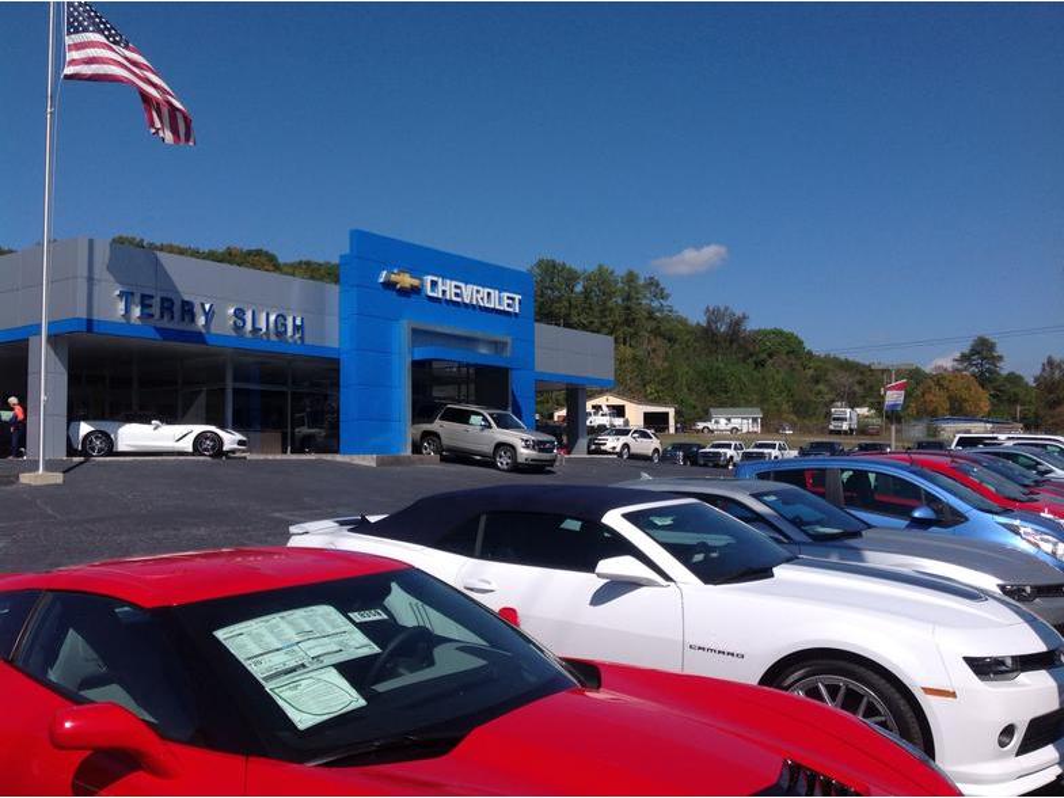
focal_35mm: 35
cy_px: 399
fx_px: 1076
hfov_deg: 52.6
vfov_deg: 40.7
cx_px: 532
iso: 50
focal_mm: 4.28
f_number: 2.4
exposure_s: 1/3030
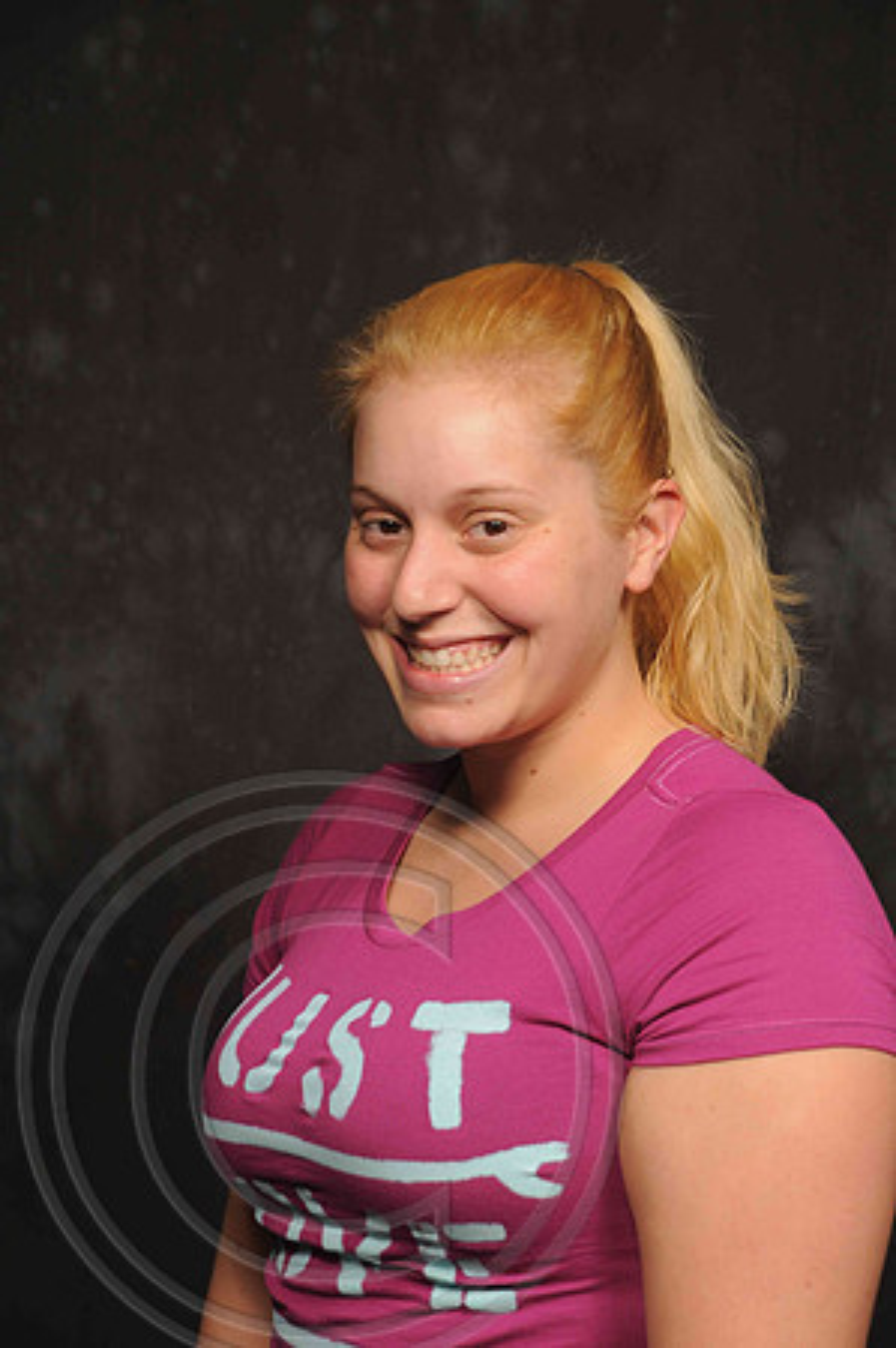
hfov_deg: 13.0
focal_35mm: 105
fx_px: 3929
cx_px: 448
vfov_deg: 19.5
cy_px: 674
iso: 200
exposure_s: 1/30
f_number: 5.6
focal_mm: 70
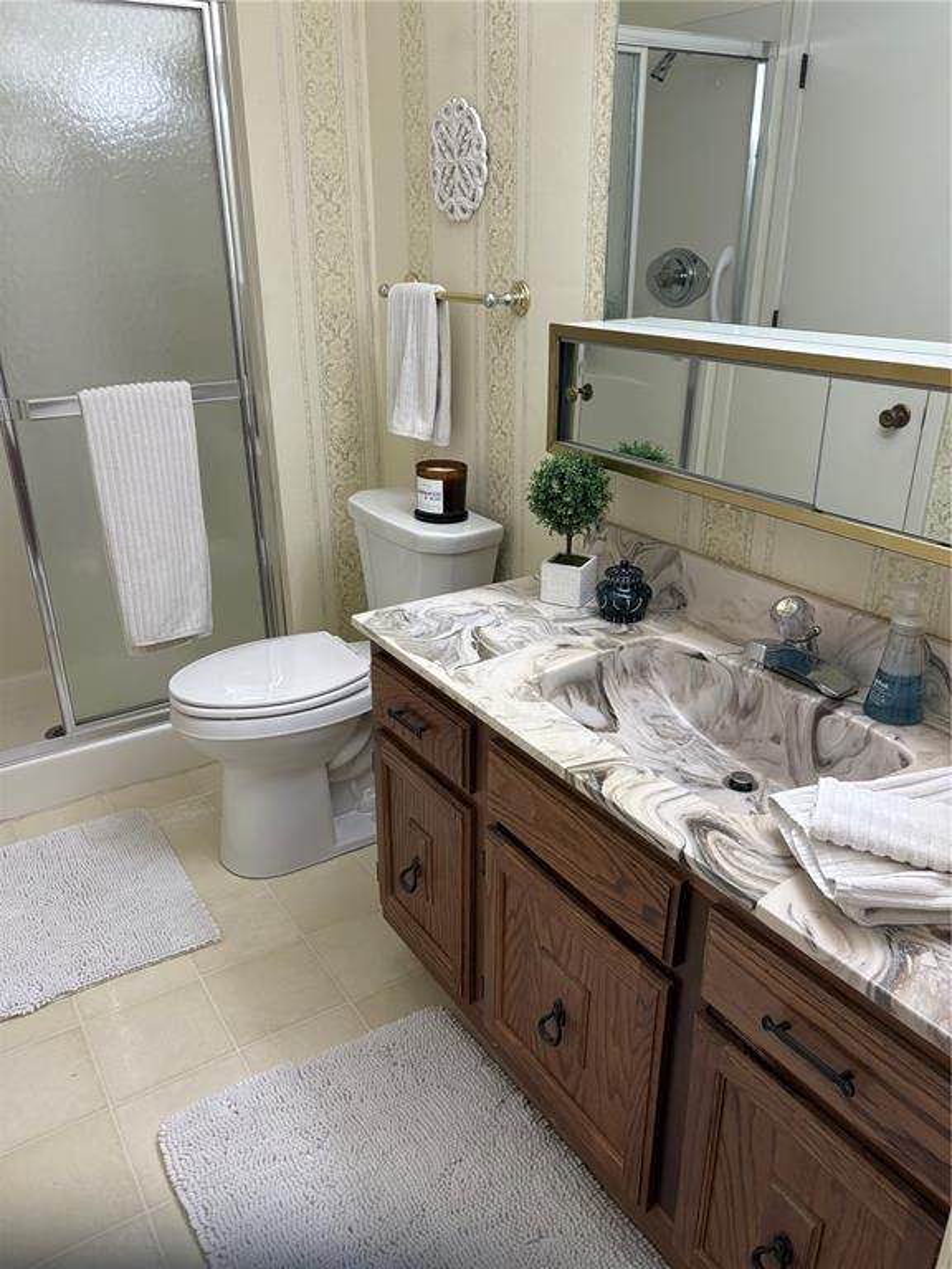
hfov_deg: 53.1
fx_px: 953
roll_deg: -0.2
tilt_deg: -22.7
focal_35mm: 26
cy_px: 634
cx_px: 476
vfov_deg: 67.3
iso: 100
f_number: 1.6
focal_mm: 5.96
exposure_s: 1/60
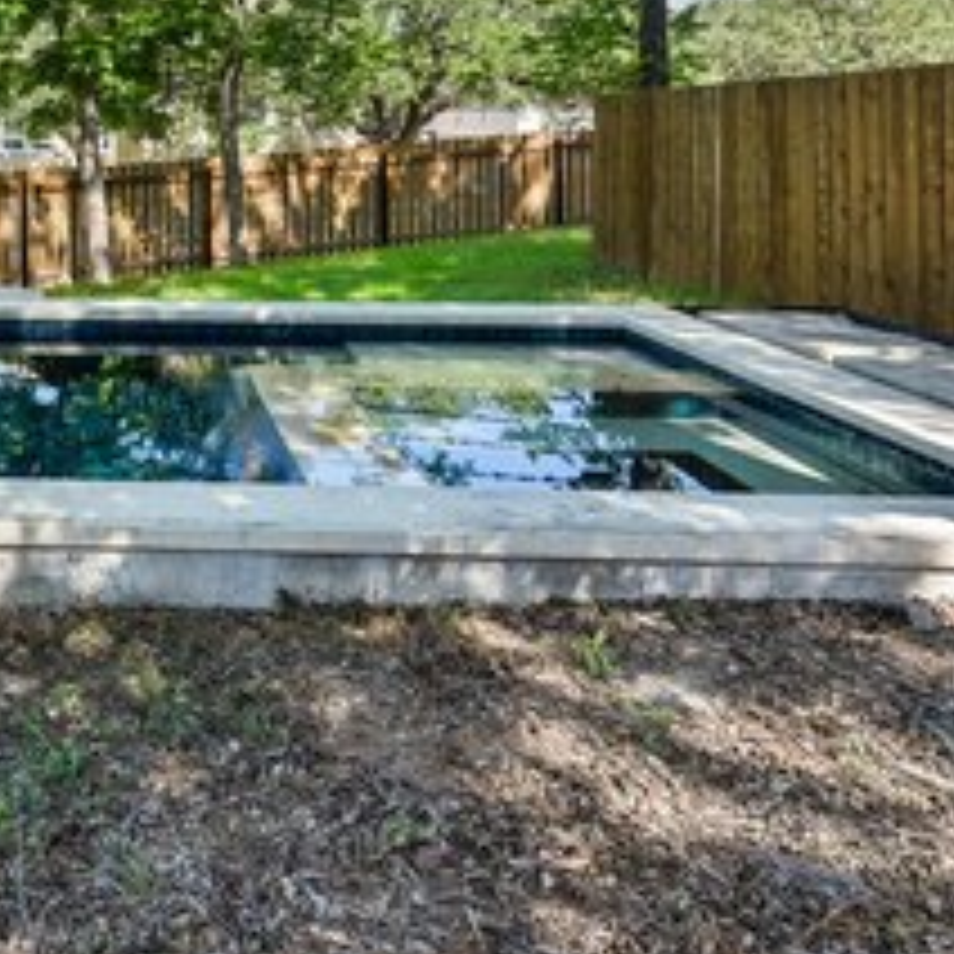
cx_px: 27
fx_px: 1122
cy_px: 110
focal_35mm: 36
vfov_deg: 42.5
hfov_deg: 40.9
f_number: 8
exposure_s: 1/160
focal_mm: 14
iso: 100
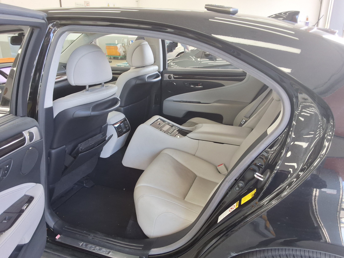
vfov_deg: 49.7
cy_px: 129
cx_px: 172
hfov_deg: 63.4
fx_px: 278
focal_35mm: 28
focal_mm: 2.91
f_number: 1.9
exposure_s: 1/60
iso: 40
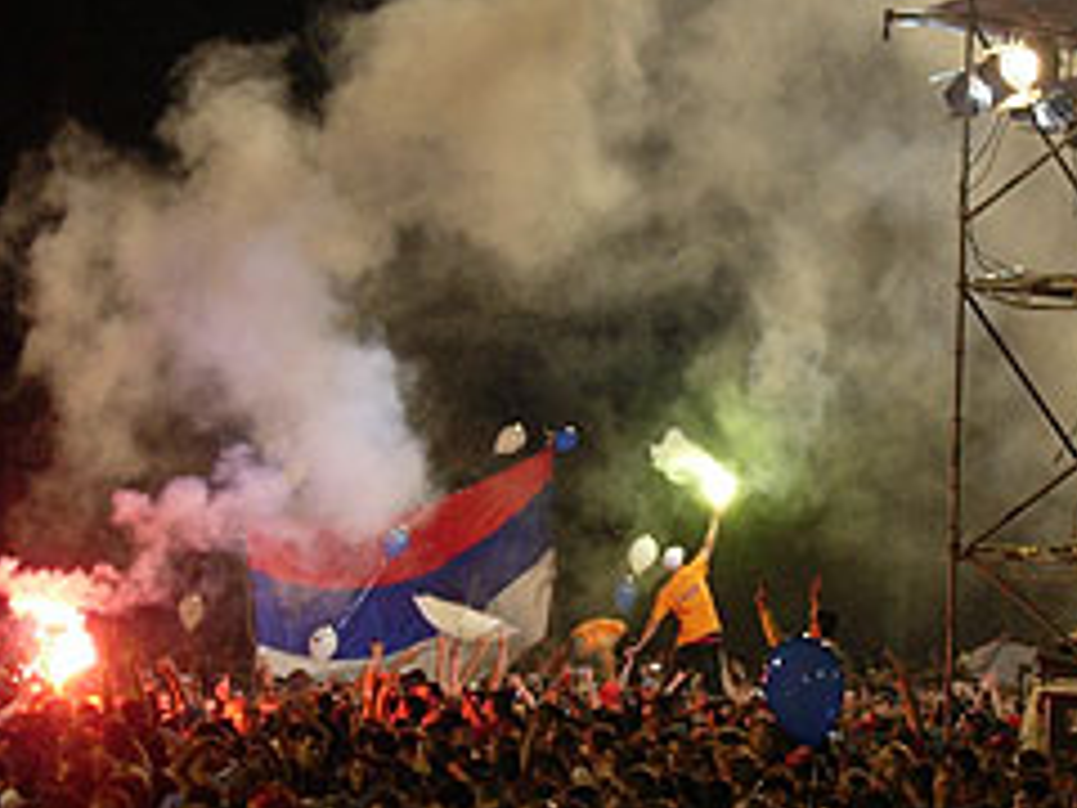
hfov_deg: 9.3
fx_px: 6596
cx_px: 682
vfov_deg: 7.0
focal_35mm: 212
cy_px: 355
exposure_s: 1/53.8
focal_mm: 23.4
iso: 200
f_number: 4.9
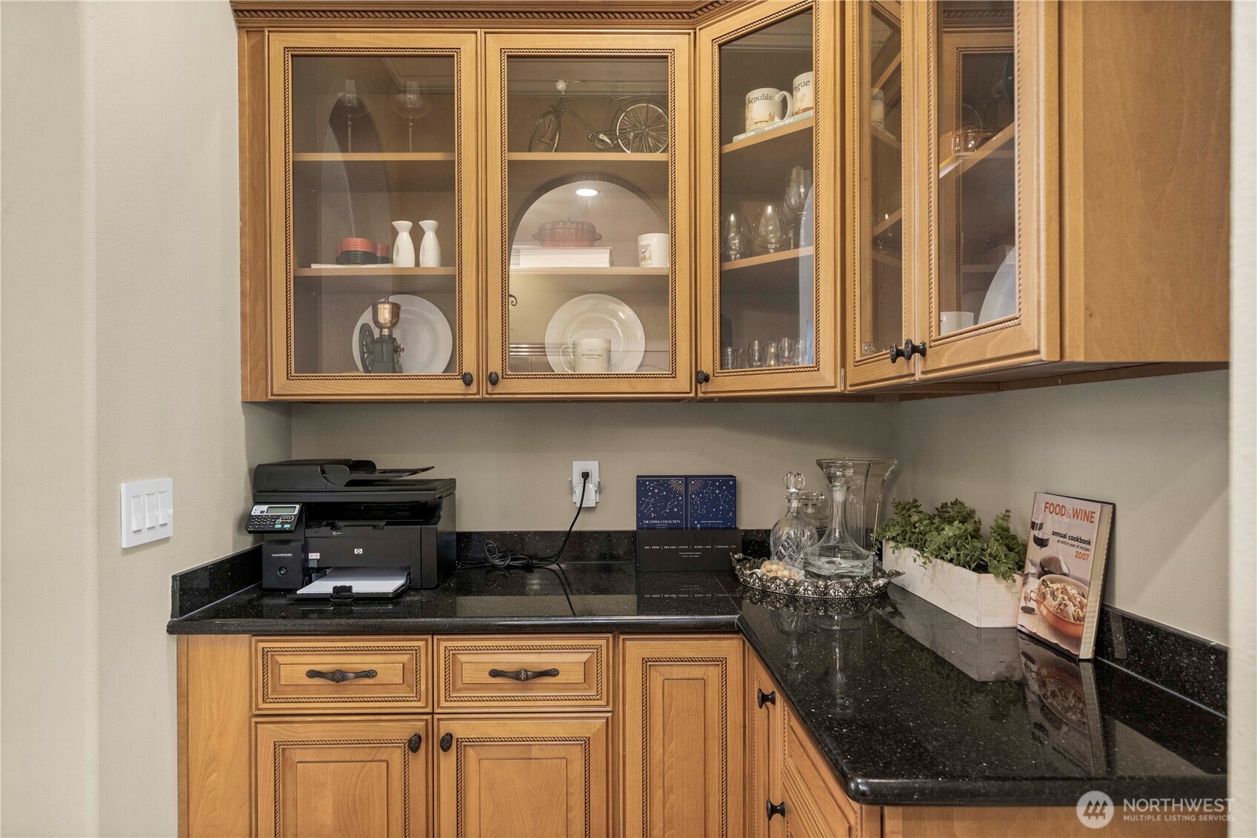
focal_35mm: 21
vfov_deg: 59.5
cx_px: 628
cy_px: 419
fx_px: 733
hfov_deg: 81.2
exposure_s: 1/60
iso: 1000
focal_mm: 21
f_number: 7.1
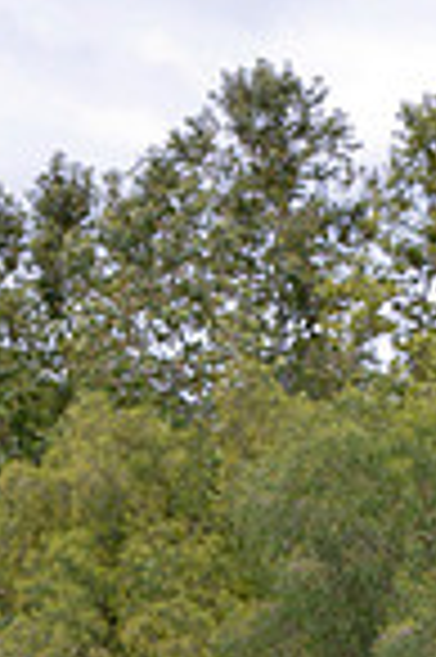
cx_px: 364
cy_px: 972
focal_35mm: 213
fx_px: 3878
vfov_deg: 9.4
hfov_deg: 6.4
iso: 200
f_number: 6.3
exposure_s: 1/400
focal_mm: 46
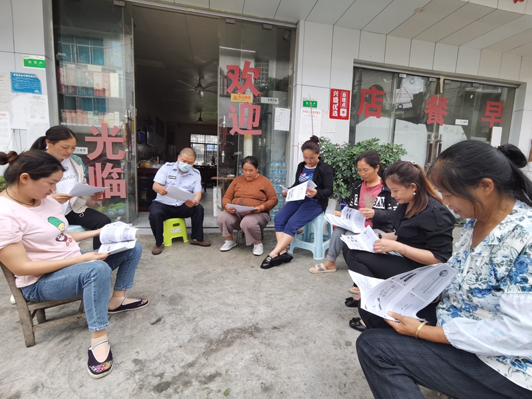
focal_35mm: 17
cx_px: 266
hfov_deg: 91.0
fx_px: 261
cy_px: 200
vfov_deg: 74.7
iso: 100
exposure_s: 1/100
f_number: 2.2
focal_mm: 2.26
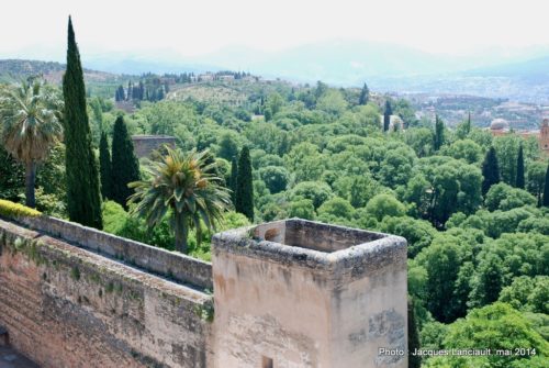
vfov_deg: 33.1
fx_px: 619
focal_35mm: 40
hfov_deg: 47.9
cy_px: 184
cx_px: 274
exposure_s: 1/125
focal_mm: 27
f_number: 5.6
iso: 100
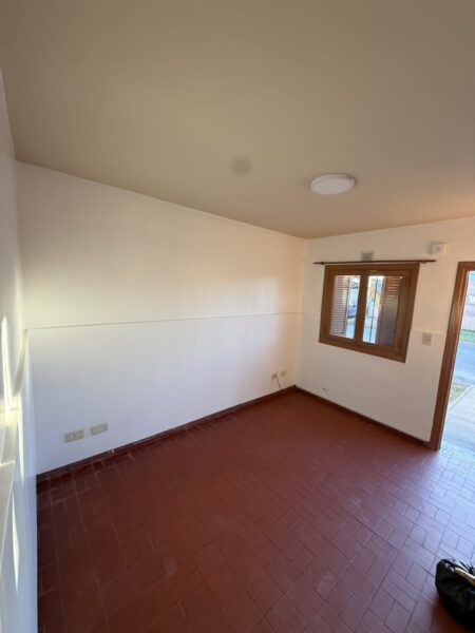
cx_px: 238
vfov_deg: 102.1
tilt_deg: -5.3
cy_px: 316
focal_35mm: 14
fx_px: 256
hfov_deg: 85.7
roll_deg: -2.7
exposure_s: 1/99
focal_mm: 2.22
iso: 160
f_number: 2.2
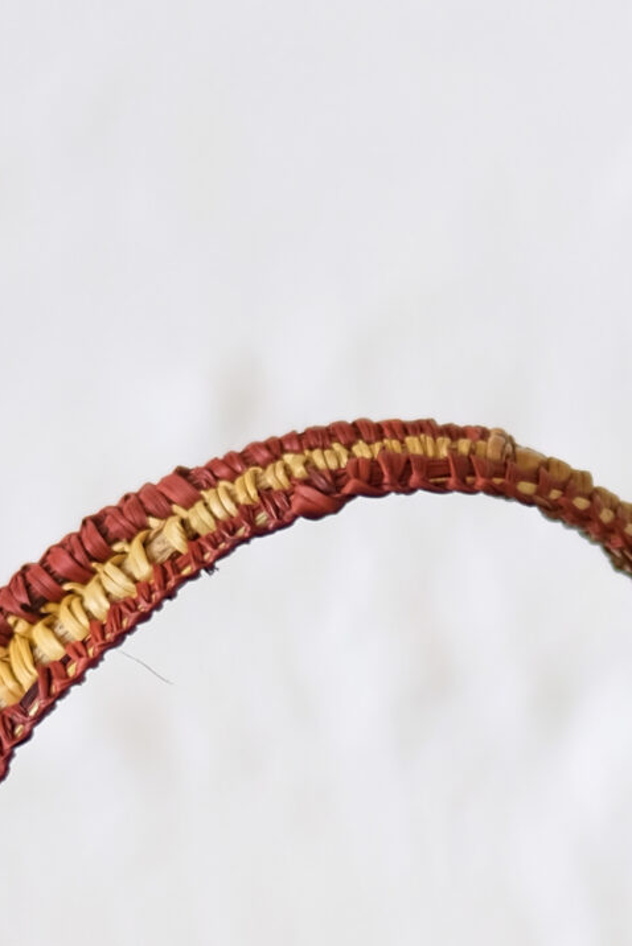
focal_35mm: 268
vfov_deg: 7.6
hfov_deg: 5.1
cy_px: 1204
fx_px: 7050
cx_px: 195
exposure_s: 1/210
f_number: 1.3
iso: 160
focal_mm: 50
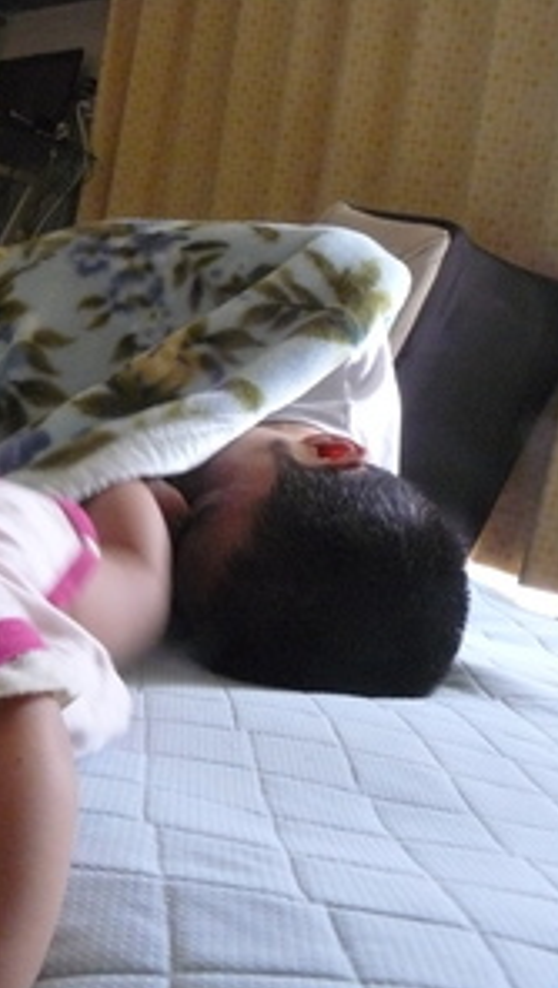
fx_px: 1391
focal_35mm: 53
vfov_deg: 39.1
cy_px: 497
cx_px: -10
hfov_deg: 21.8
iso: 400
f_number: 2.8
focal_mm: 6
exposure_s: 1/10
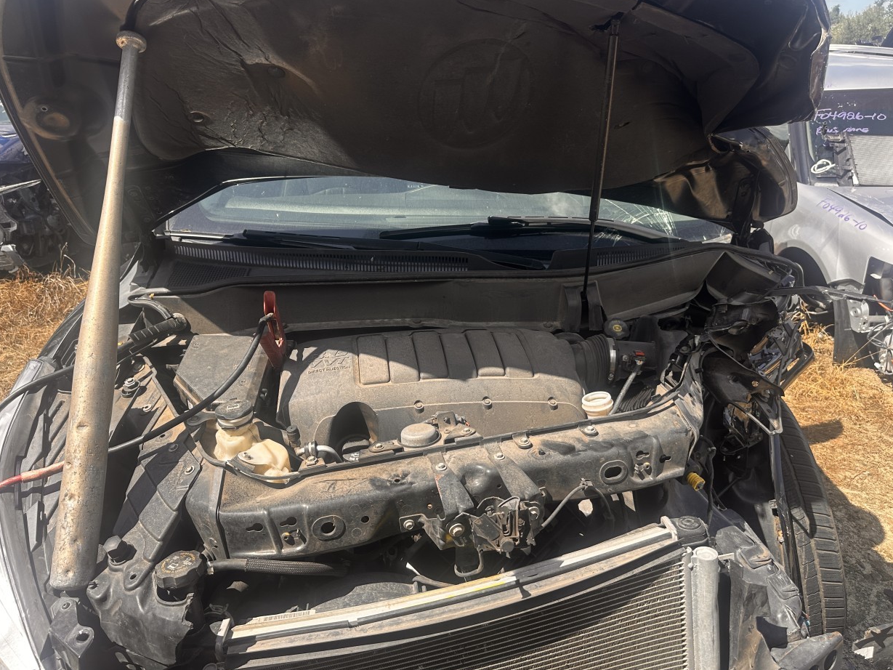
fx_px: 645
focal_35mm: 25
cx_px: 448
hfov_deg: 69.4
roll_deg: -0.8
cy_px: 329
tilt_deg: -22.5
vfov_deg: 54.9
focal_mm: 6.86
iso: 80
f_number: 1.78
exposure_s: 1/1433
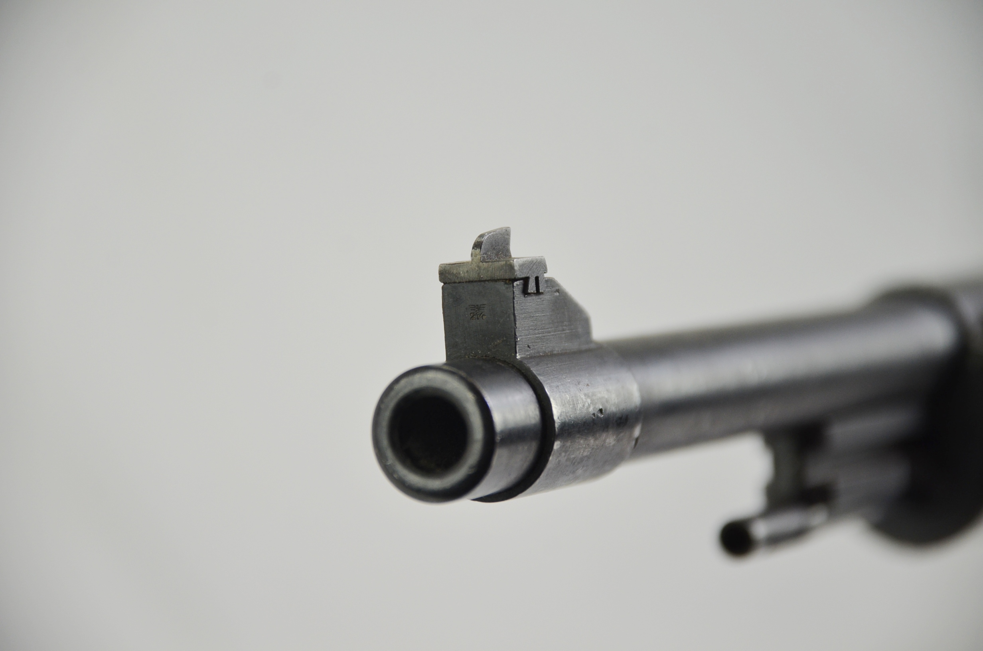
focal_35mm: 202
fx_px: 5518
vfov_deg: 6.8
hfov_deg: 10.2
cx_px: 492
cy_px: 326
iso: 560
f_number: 5.6
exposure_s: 1/250
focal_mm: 135
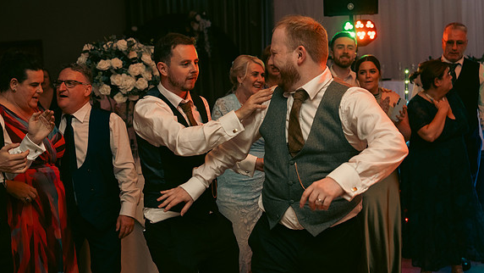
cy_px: 130
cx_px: 240
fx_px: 655
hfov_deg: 40.6
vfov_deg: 23.5
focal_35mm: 51
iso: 2500
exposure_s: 1/160
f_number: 3.5
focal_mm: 48
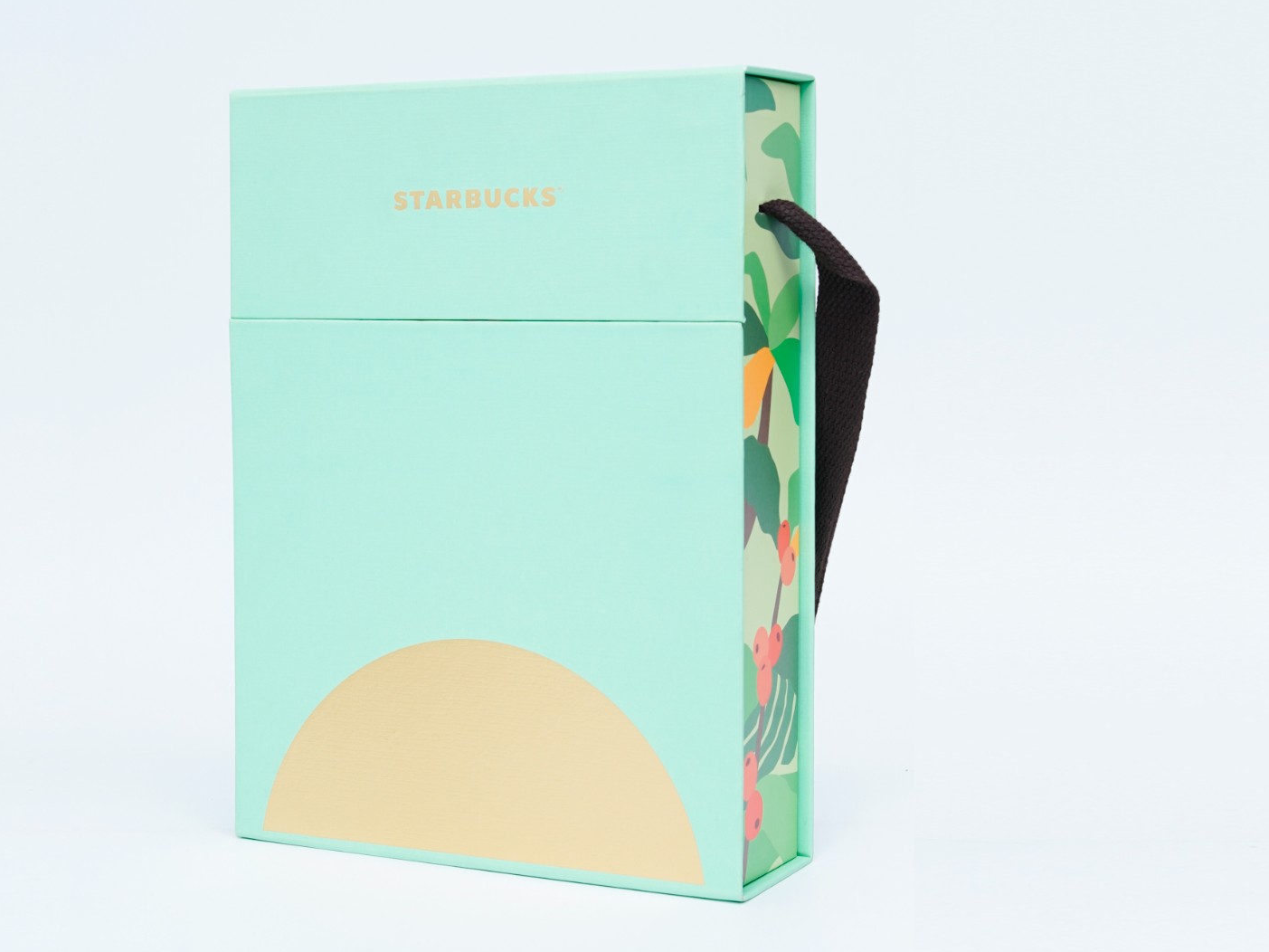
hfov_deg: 33.7
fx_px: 2089
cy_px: 473
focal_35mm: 57
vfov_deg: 25.7
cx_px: 562
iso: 100
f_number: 10
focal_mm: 35
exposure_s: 1/125
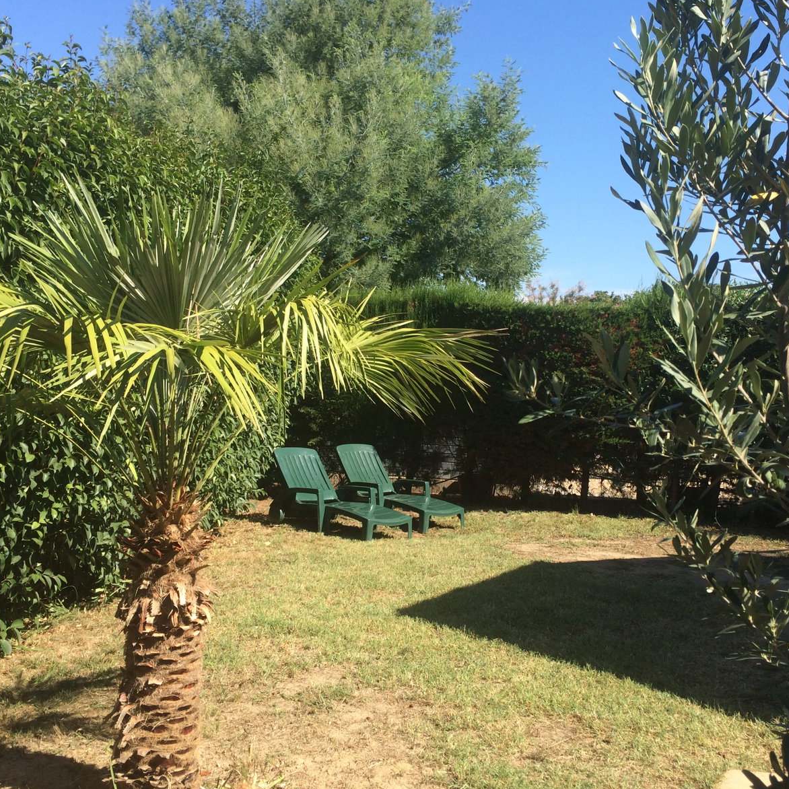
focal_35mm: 35
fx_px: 903
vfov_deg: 47.2
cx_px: 404
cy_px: 387
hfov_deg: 47.2
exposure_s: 1/1140
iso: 32
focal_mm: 4.15
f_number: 2.2
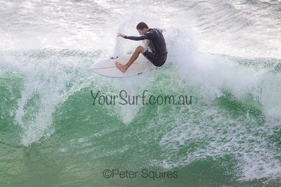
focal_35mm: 966
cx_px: 128
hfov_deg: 2.1
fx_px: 7542
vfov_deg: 1.4
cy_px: 74
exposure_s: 1/2000
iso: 1250
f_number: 11
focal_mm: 800
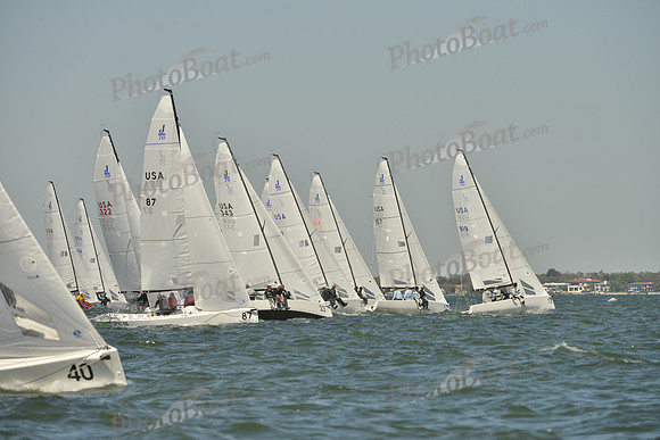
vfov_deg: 4.7
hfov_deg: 7.1
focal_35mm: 290
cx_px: 330
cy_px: 220
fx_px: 5318
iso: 280
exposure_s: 1/1250
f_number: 9
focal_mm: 290
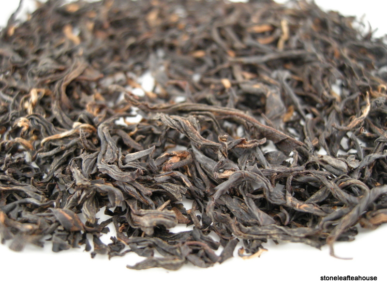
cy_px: 145
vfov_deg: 40.7
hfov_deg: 52.6
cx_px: 194
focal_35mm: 35
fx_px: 391
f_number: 2.7
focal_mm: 7.5
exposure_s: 1/60
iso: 297
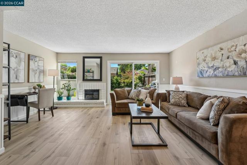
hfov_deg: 104.2
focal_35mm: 14
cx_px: 124
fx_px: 96
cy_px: 82
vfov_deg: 81.2
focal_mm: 14
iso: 400
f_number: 8
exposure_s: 1/25
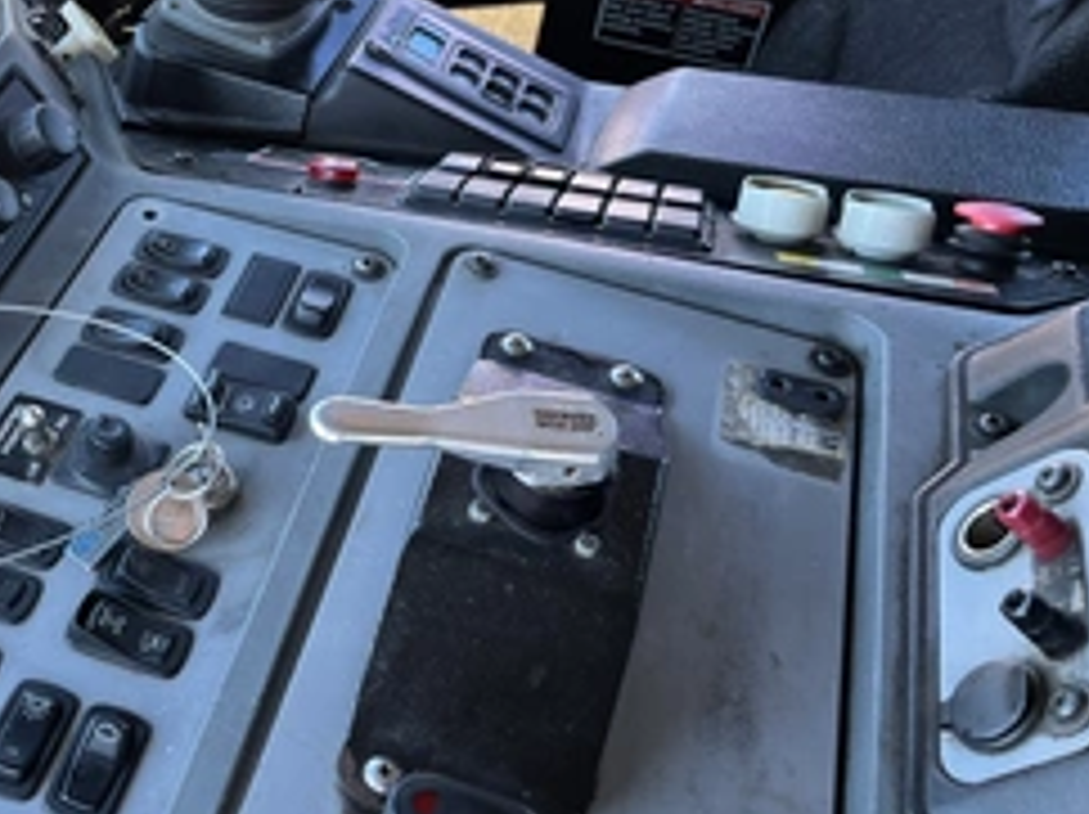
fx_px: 1351
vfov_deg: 33.5
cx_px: 198
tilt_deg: -43.6
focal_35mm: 43
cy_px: 342
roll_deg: -2.9
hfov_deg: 41.7
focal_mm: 5.1
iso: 80
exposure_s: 1/121
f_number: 1.6
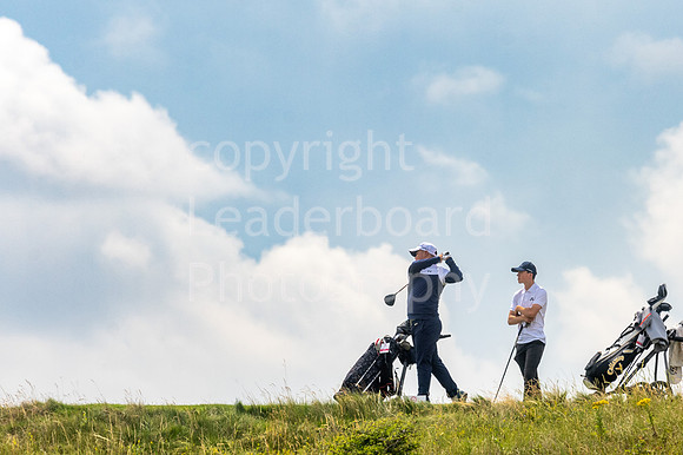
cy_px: 186
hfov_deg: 3.9
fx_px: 10072
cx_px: 403
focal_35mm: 531
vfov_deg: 2.6
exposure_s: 1/1000
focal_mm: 300
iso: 200
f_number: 7.1
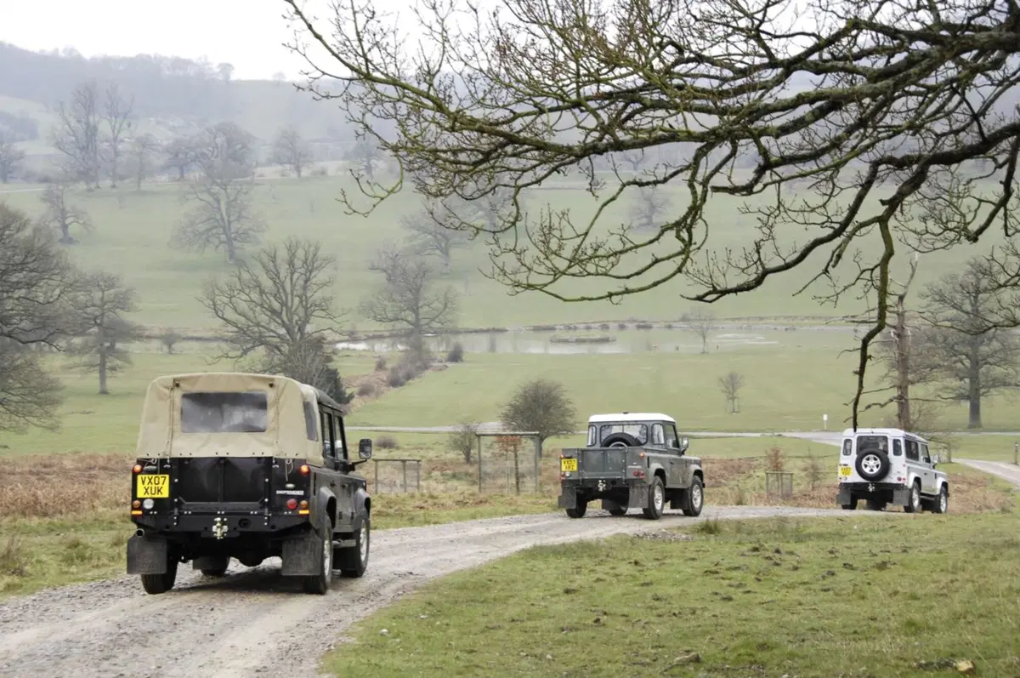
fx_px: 2335
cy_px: 339
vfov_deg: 16.5
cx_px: 510
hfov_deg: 24.6
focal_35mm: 82
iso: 320
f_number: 6.3
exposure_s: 1/250
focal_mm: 55
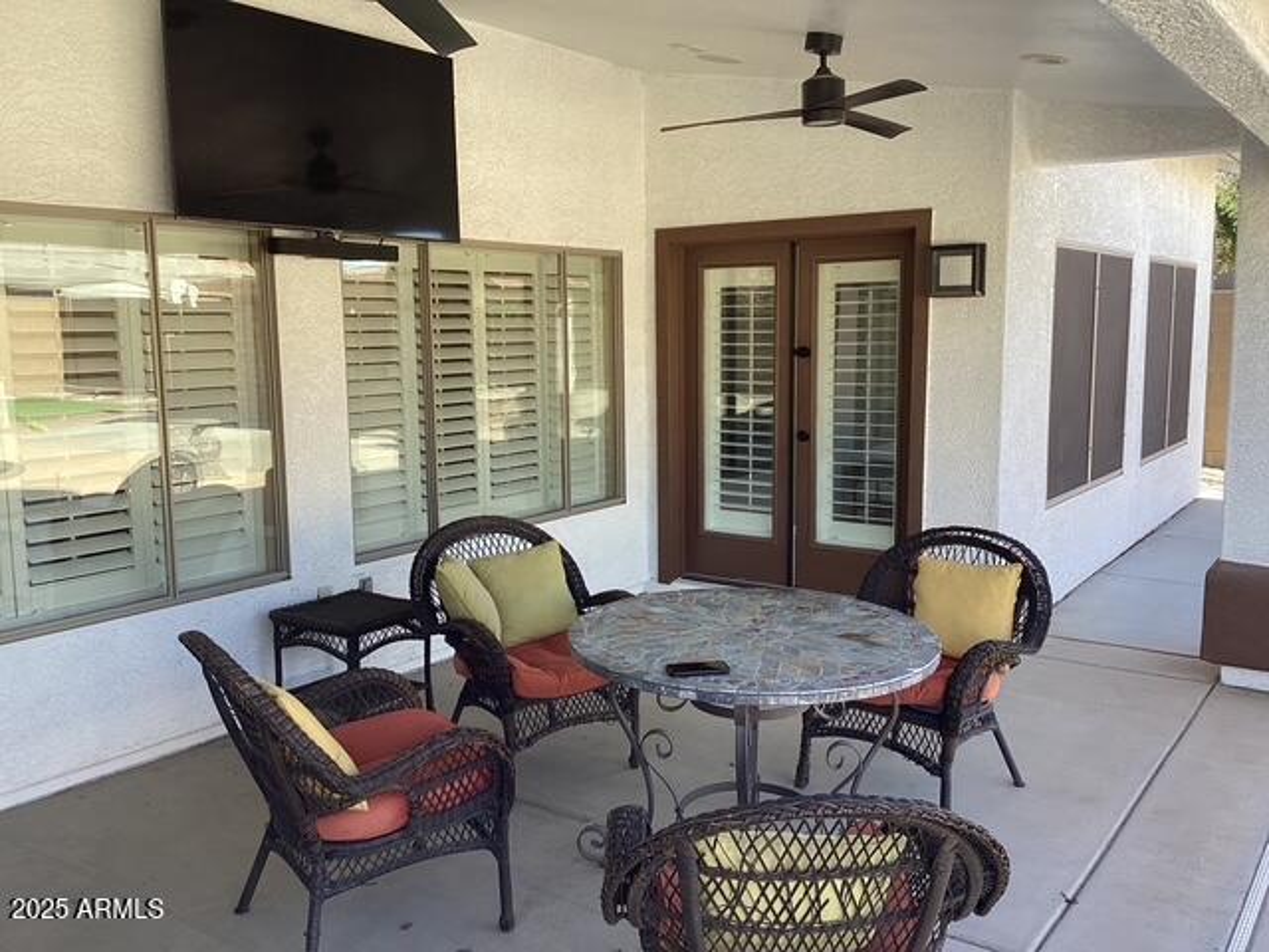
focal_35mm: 31
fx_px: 1136
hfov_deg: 58.4
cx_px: 634
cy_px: 476
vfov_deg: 45.4
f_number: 2.4
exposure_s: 1/120
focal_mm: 3.3
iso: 25
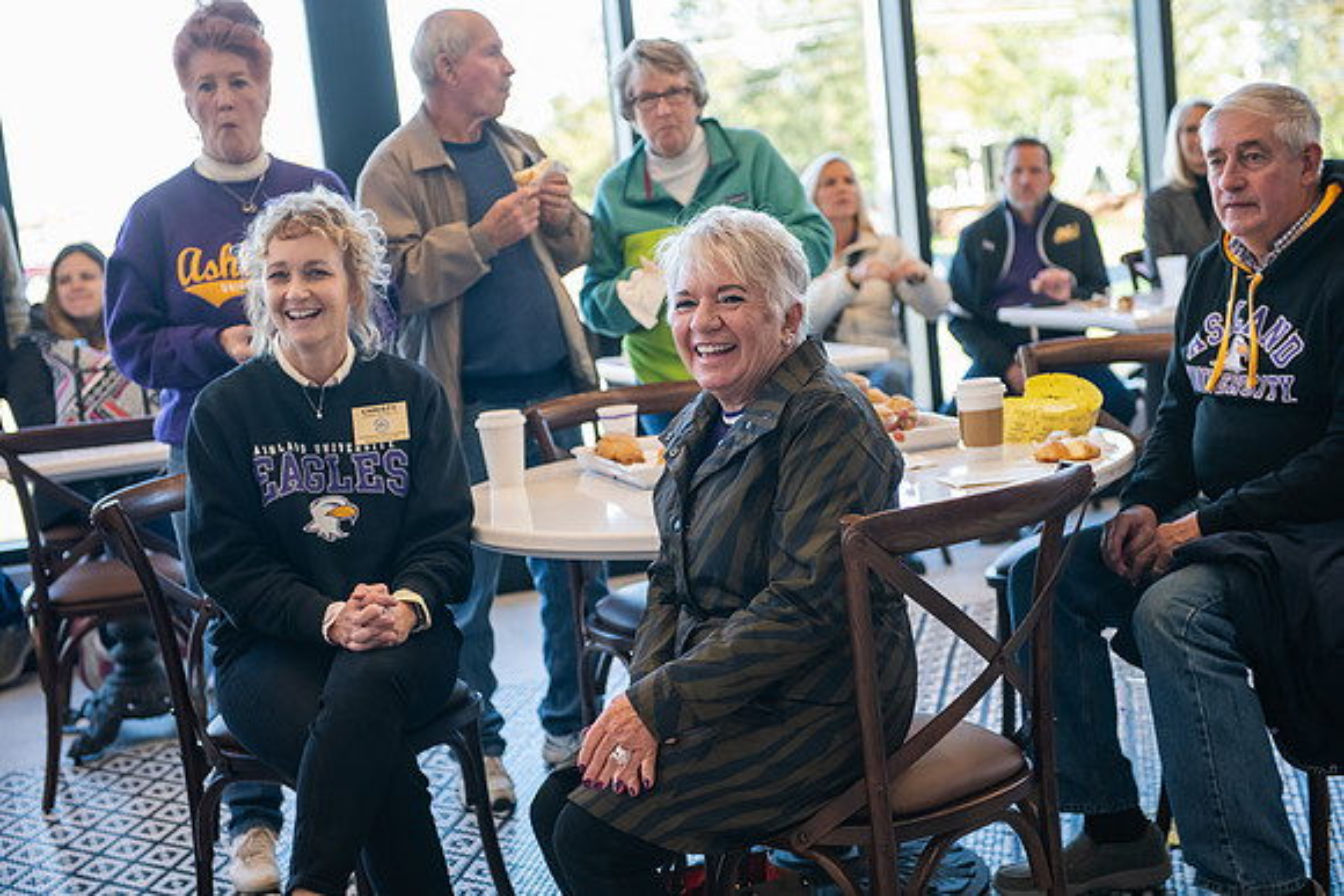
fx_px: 2240
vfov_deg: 22.6
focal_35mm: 60
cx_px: 672
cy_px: 448
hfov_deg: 33.4
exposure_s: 1/320
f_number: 3.2
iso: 1000
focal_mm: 60
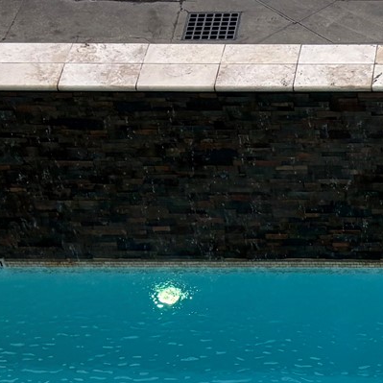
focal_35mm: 118
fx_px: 1477
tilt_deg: -51.9
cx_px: 517
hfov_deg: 14.1
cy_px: 722
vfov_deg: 13.1
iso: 64
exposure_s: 1/121
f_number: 1.6
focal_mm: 5.96
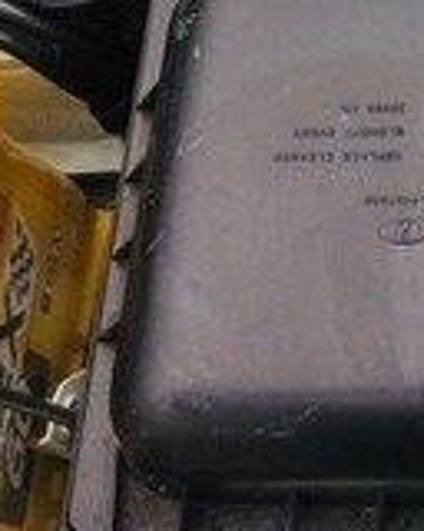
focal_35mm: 88
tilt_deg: -58.2
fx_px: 1380
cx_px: 540
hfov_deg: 16.6
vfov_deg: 20.0
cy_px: -159
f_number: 2.2
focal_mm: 4.15
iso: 40
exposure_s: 1/50
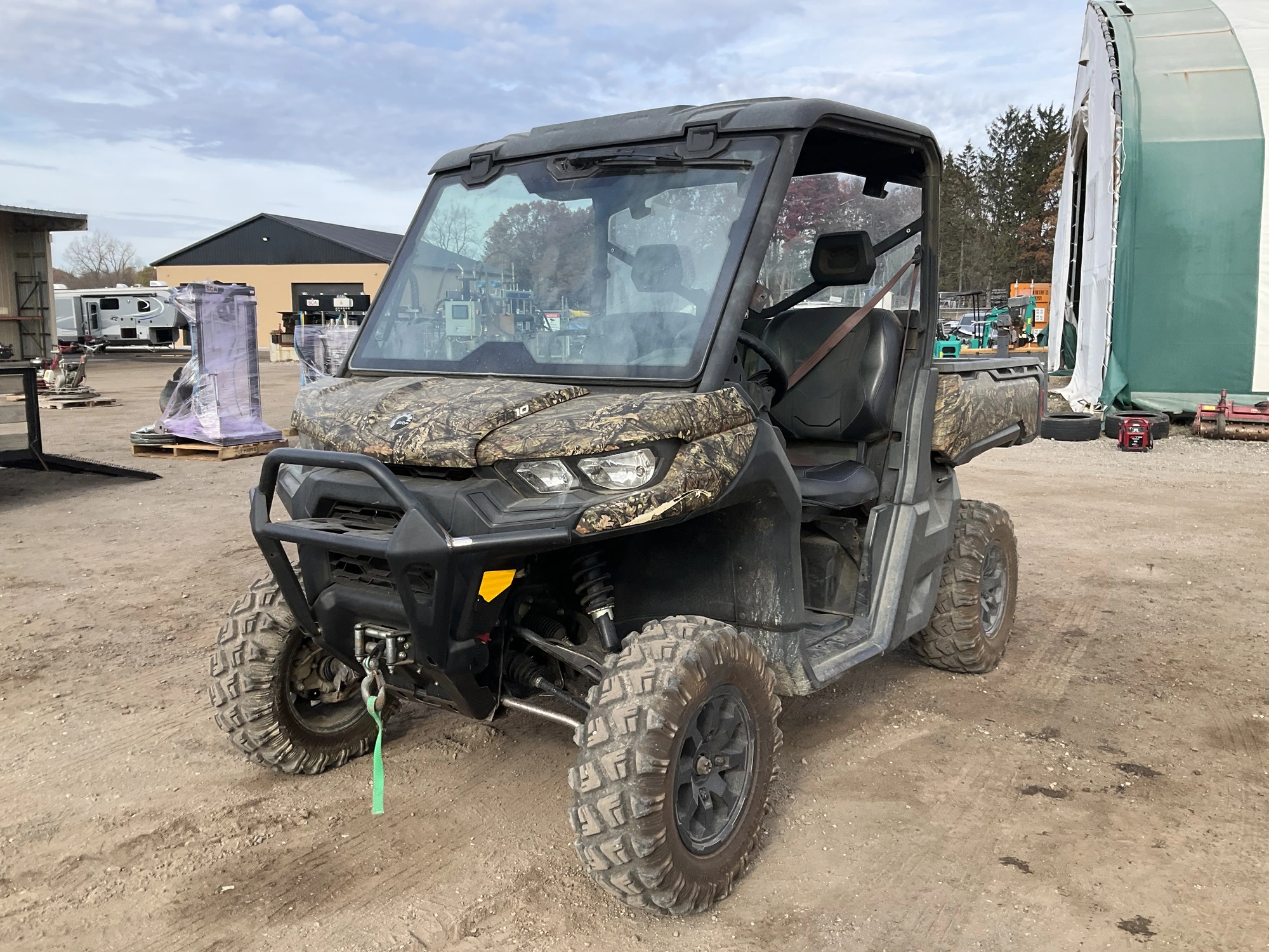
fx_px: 1063
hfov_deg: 61.7
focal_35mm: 29
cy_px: 476
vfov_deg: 48.2
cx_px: 634
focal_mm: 3
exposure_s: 1/792
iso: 25
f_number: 1.8
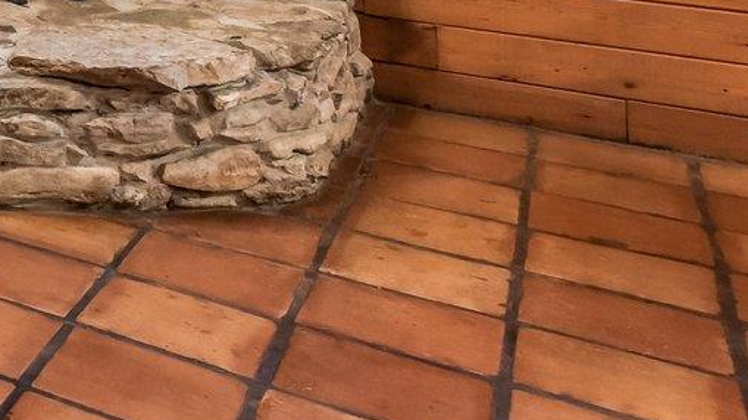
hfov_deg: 21.5
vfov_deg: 17.2
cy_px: -299
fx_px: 1170
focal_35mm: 59
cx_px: -620
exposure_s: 1/15
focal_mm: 14
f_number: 8
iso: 800
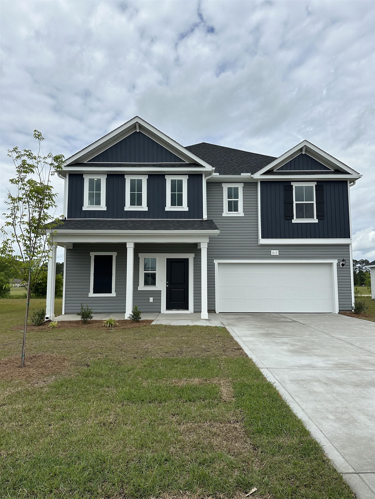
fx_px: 347
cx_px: 188
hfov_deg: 56.8
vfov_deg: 71.6
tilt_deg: +6.6
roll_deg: -1.1
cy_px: 250
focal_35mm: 24
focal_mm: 6.86
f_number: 1.78
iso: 80
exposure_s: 1/7042
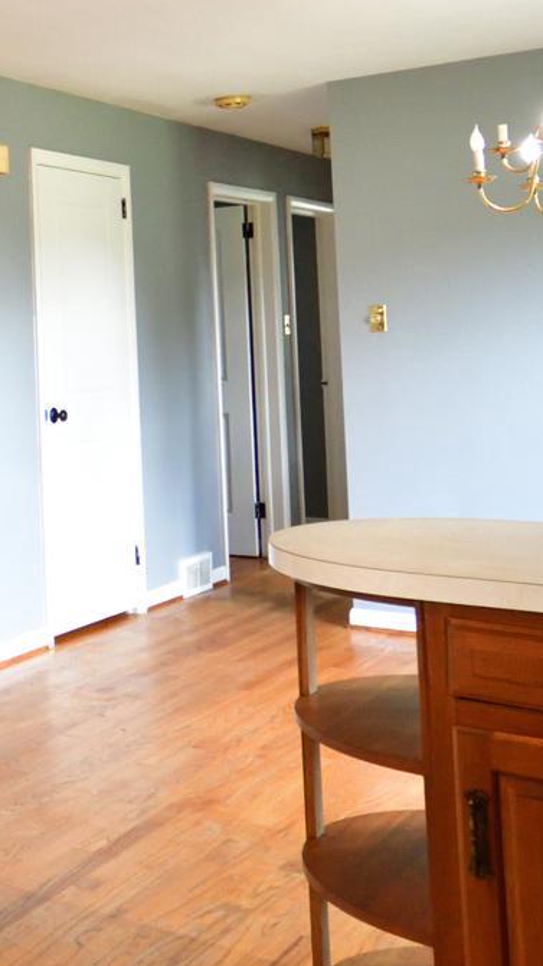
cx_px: -163
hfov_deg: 22.3
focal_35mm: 48
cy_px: 279
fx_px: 1228
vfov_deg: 42.0
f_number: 4
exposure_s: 1/60
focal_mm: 10
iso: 1600
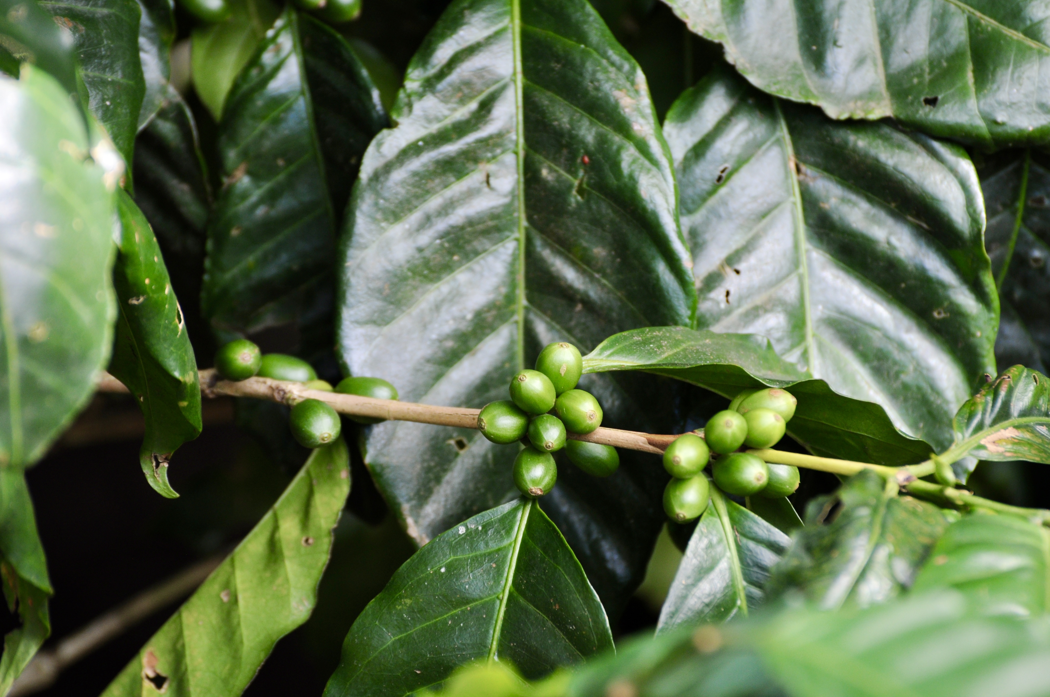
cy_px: 348
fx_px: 9176
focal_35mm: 315
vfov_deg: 4.4
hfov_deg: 6.5
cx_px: 525
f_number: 5.3
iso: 400
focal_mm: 210
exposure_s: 1/250
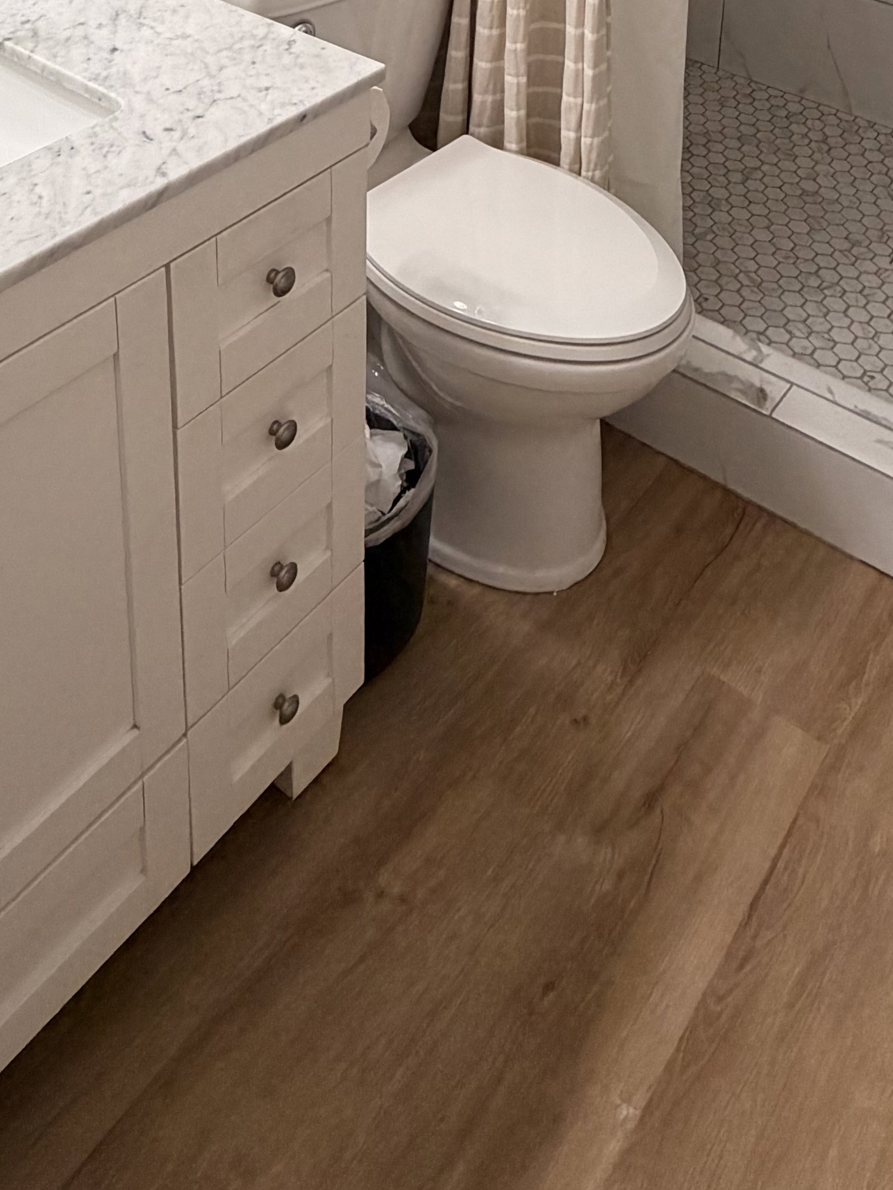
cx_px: 504
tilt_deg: -14.9
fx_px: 1307
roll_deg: -2.5
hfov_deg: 37.7
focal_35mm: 38
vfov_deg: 38.0
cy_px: -201
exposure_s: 1/120
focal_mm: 2.22
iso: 200
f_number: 2.2
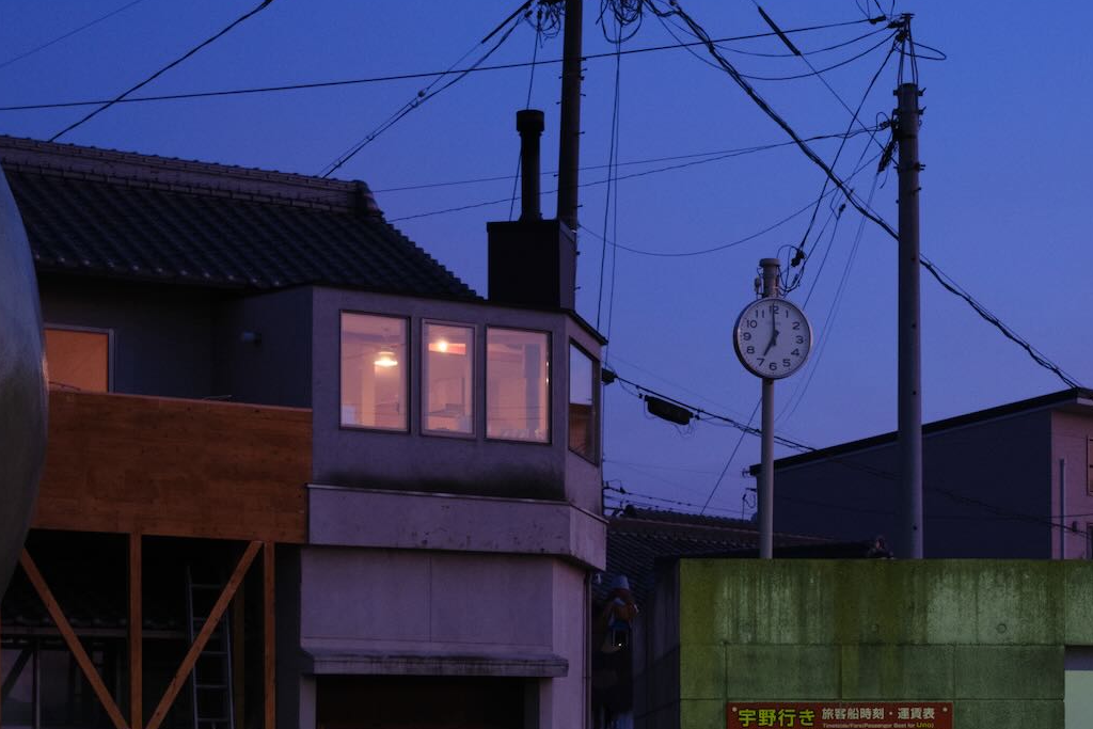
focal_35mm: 82
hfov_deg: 24.7
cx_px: 603
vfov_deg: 16.3
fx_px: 2490
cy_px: 714
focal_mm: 27
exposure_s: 1/30
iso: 500
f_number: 2.8
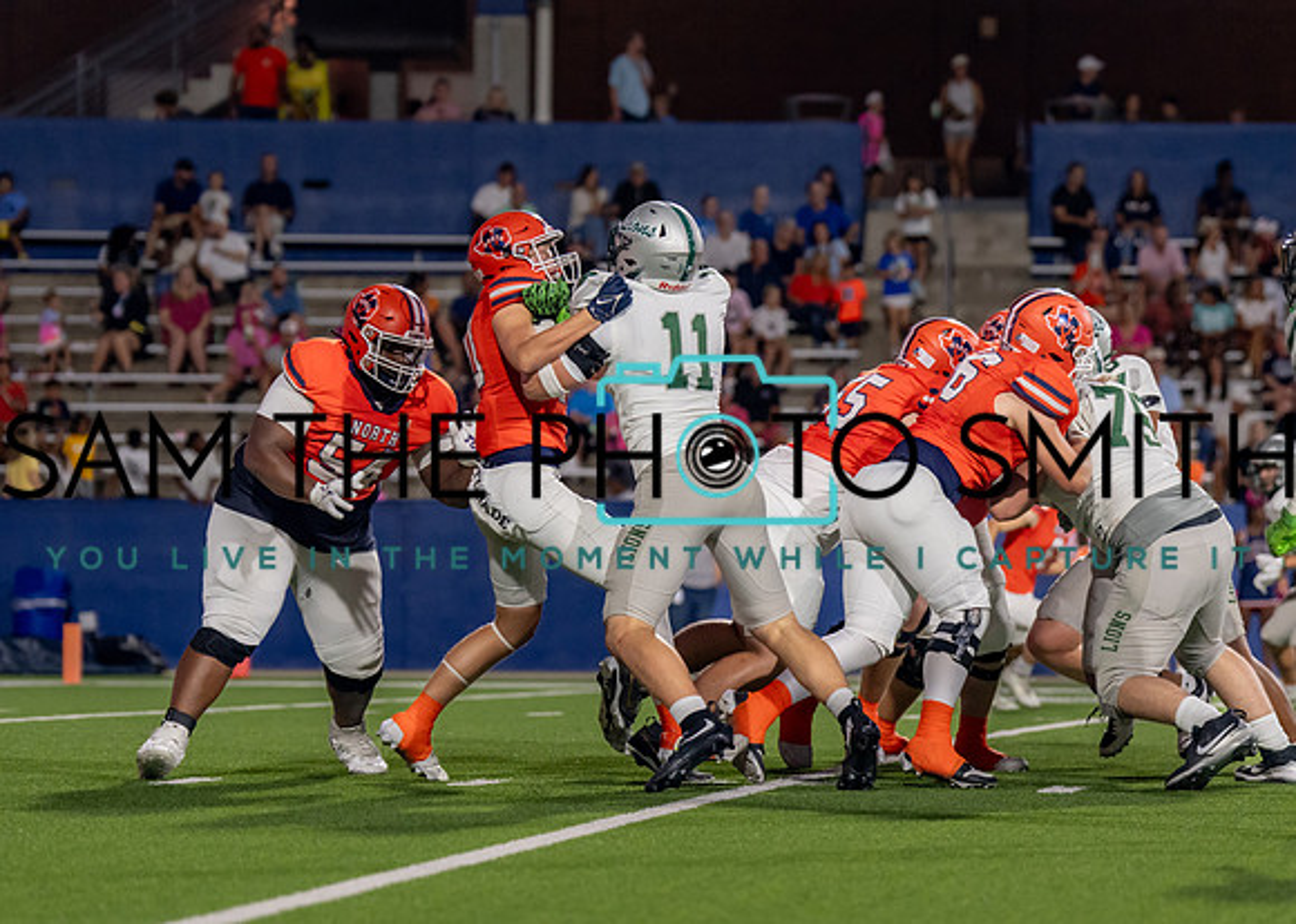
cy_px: 428
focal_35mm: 195
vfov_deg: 7.4
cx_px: 692
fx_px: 7159
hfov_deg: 10.3
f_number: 2.8
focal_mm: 120
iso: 2000
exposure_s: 1/1250
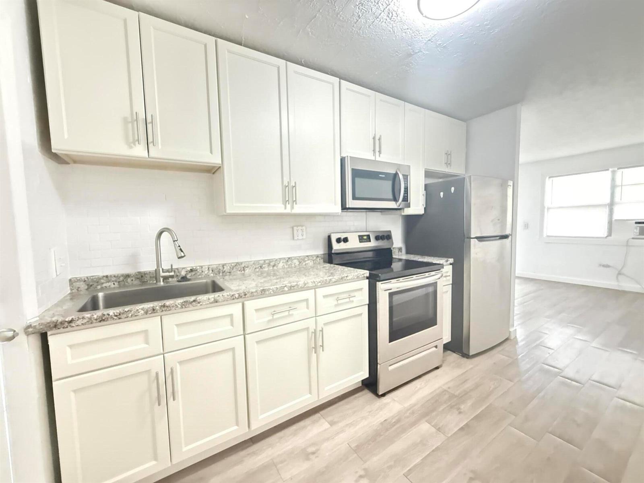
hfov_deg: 102.1
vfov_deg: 85.7
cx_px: 322
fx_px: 260
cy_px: 242
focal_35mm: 14
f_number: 2.2
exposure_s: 1/38
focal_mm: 2.22
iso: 1600
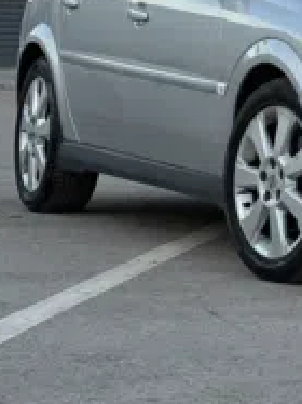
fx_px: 2562
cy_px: -129
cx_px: 408
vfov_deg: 8.9
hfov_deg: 6.7
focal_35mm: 220
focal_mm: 9
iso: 125
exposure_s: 1/121
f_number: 2.8
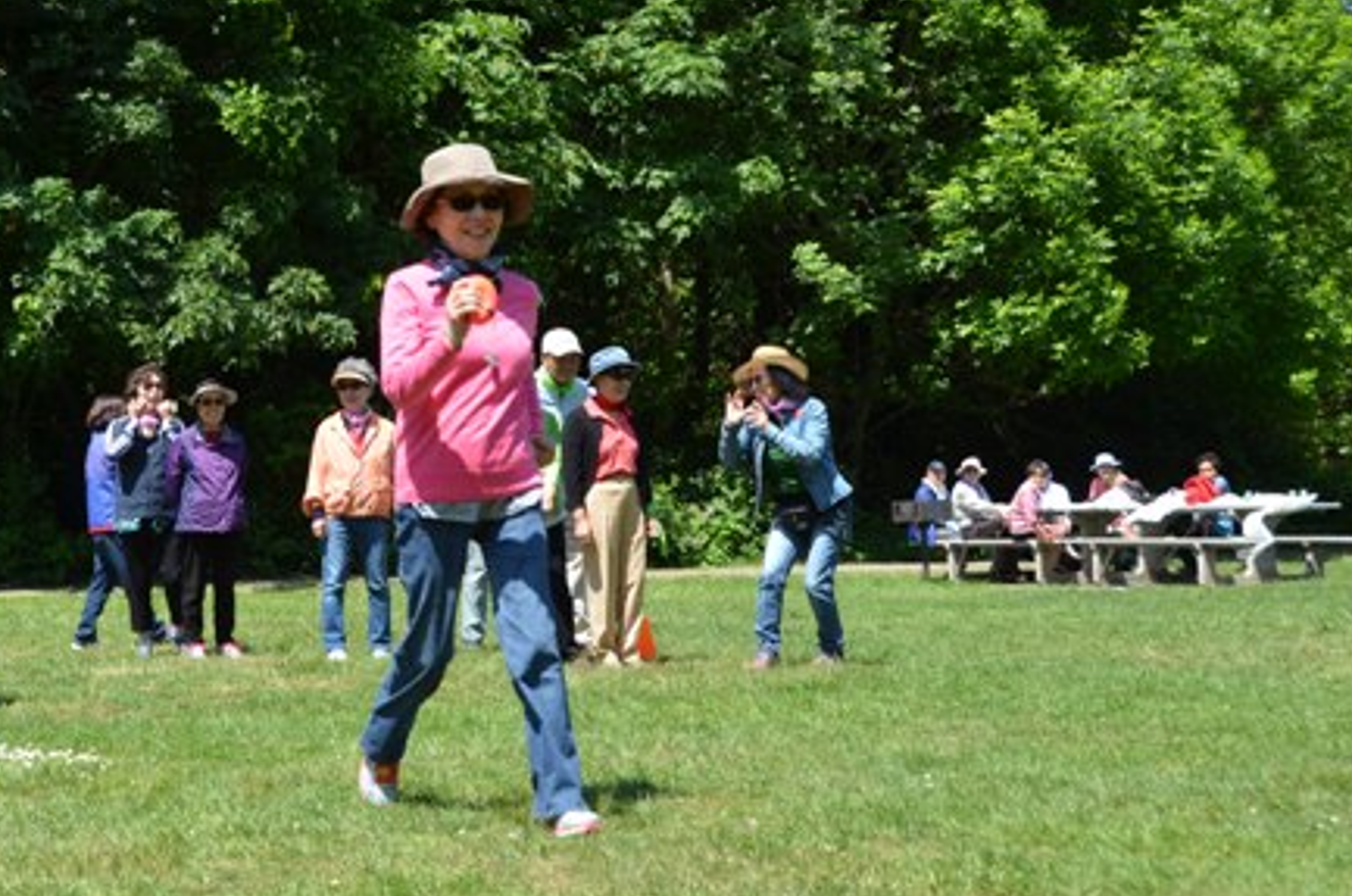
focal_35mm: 69
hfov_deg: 29.0
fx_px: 2577
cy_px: 421
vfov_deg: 19.7
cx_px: 356
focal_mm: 31
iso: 200
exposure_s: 1/400
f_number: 7.1
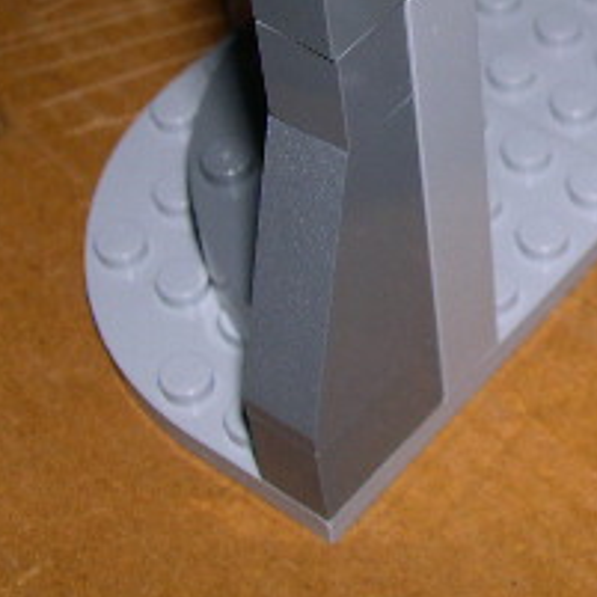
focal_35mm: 107
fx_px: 2088
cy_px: 12
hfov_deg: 15.6
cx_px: 740
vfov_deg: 16.0
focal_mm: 8
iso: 100
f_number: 7.6
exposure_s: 1/60
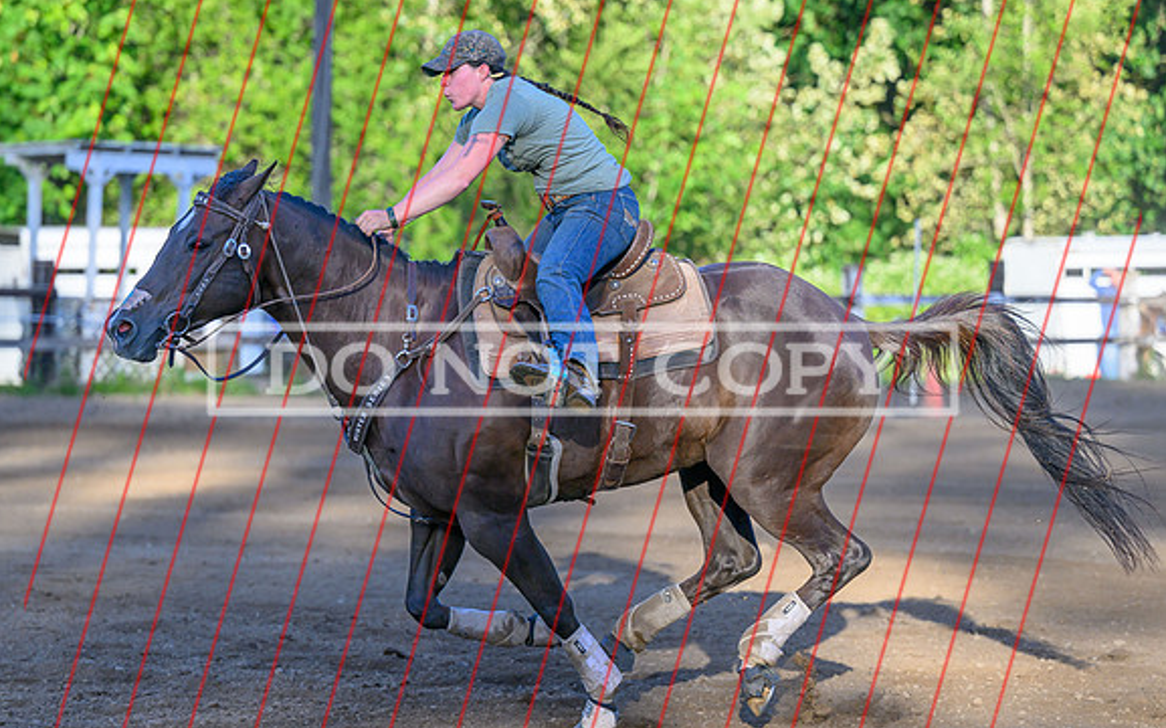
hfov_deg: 15.5
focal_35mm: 135
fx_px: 4288
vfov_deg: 9.7
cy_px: 373
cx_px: 539
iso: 400
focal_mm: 104
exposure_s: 1/2500
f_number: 2.8
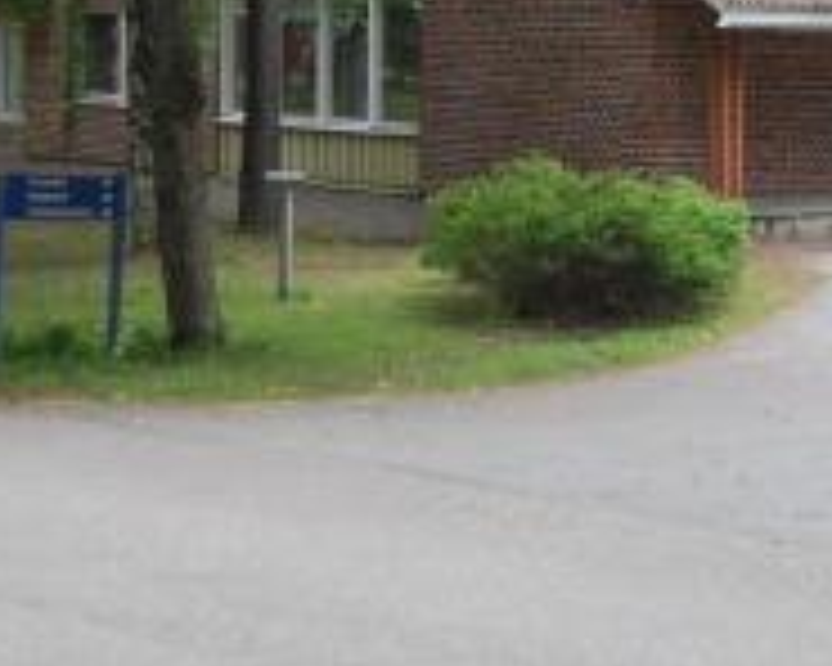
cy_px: -94
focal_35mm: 136
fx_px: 3349
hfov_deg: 14.0
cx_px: 765
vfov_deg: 11.2
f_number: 4.2
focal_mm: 28
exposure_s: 1/320
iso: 800
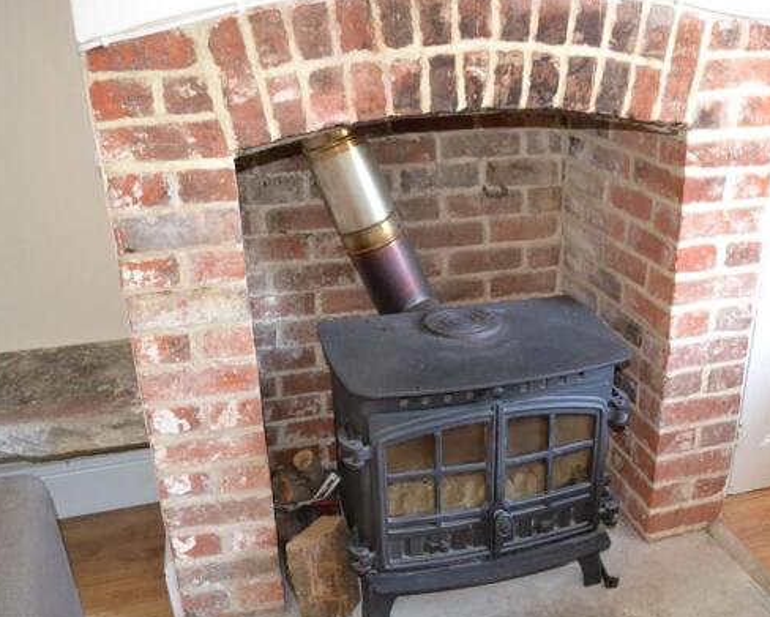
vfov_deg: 43.3
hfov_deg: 52.5
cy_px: 340
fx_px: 775
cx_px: 458
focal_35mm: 34
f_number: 3.5
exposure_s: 1/60
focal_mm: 18
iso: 2800
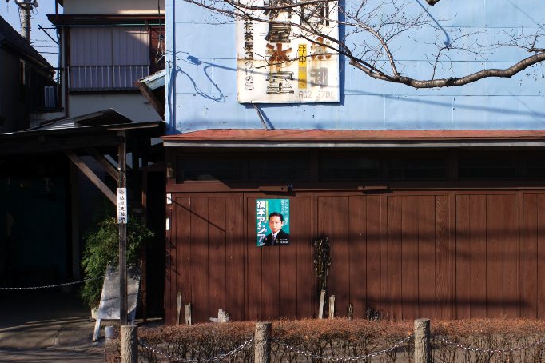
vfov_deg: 20.6
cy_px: 185
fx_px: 999
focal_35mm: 66
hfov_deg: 30.2
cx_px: 385
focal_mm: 30
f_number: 8
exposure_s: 1/160
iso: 100
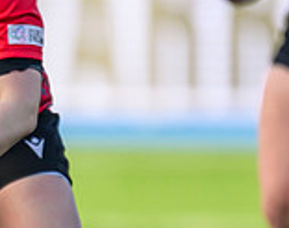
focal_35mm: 2287
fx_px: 19452
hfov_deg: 0.9
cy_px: 189
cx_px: -139
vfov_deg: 0.7
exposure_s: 1/1600
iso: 800
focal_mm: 560
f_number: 4
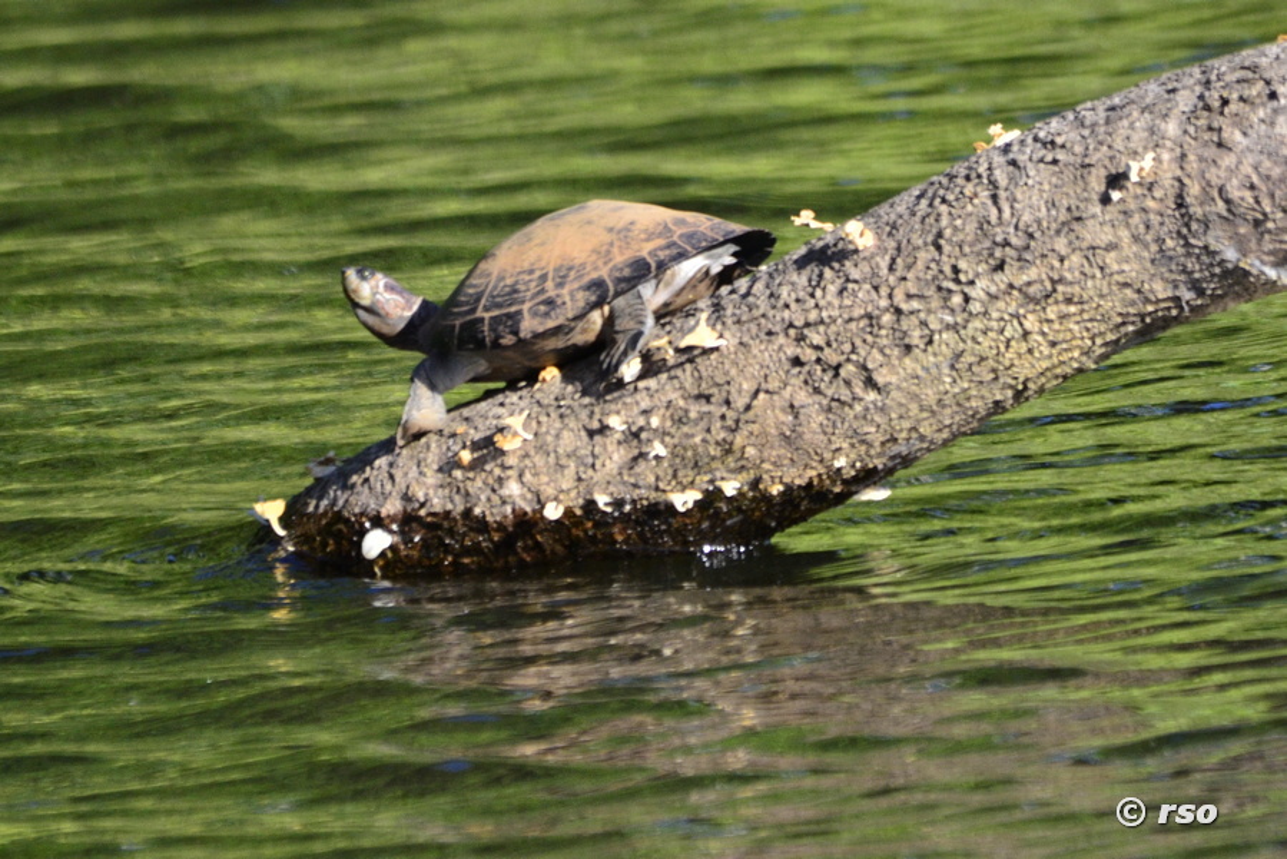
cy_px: 430
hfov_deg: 2.7
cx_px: 644
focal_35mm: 750
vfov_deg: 1.8
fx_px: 26820
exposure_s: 1/2000
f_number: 6.3
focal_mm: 500
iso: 1000
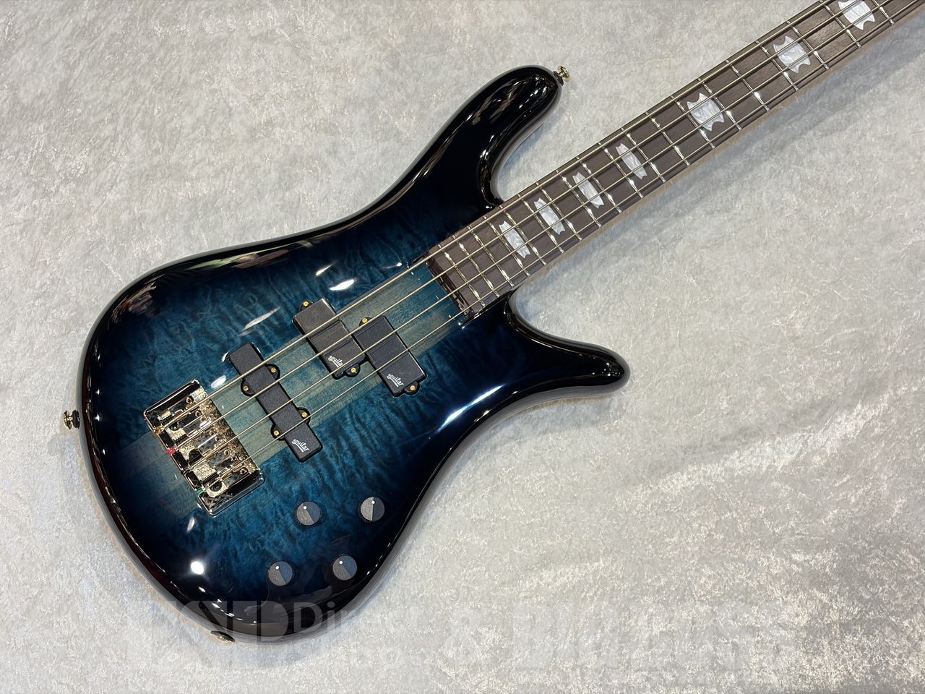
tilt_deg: -73.0
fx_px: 1390
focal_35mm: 52
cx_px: 462
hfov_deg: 36.8
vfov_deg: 28.0
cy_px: 347
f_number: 1.6
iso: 125
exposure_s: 1/60
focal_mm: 5.96
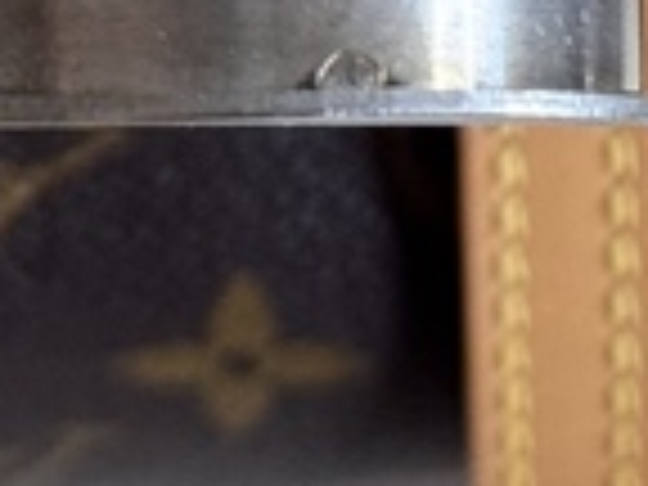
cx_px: -4
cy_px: -369
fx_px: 6309
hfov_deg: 5.9
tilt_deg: -83.5
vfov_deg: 4.4
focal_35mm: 337
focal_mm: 6.76
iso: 160
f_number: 1.78
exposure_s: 1/100
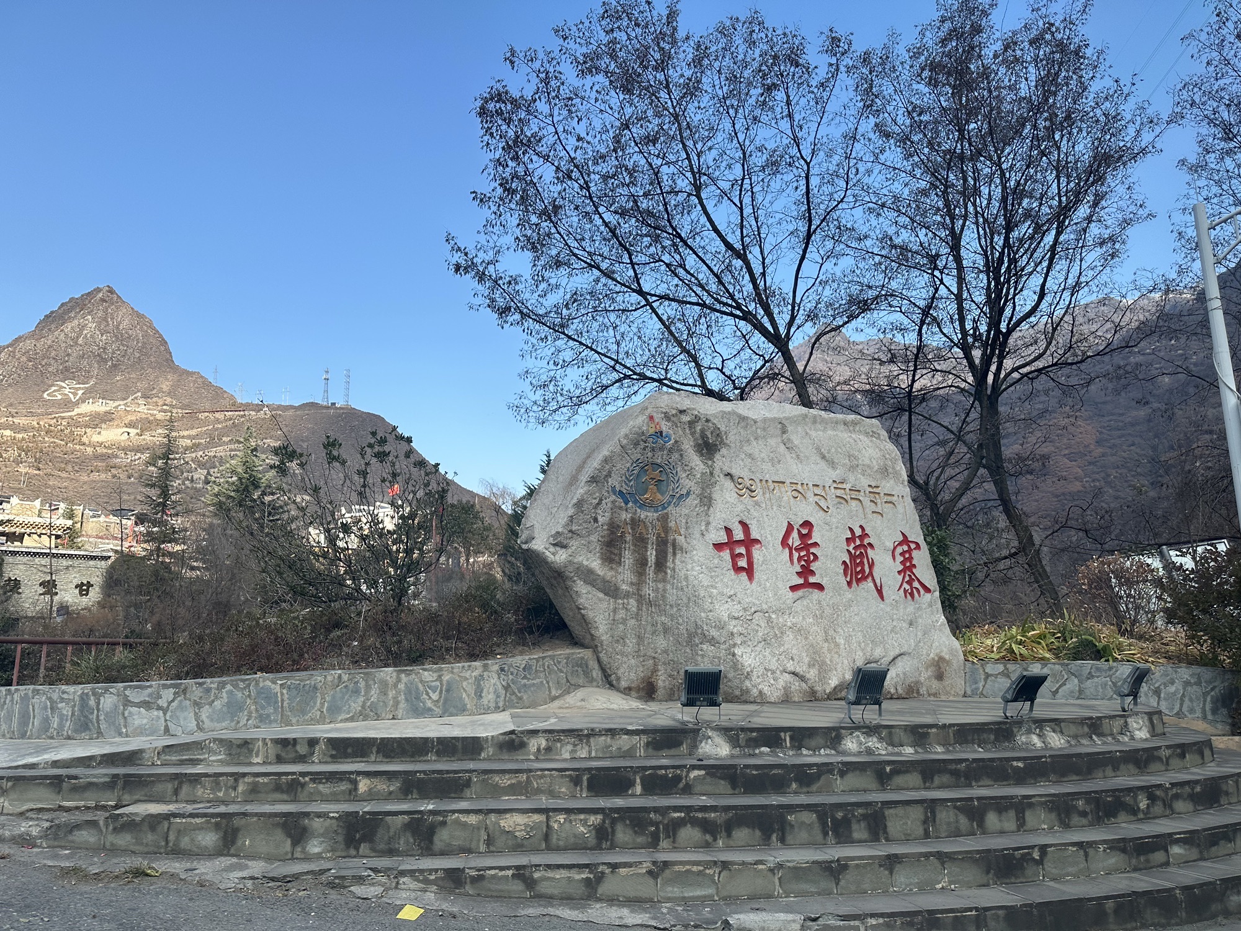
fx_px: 860
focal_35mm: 24
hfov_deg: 71.6
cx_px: 620
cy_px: 466
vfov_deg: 56.8
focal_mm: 6.86
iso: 64
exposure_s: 1/235
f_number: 1.78
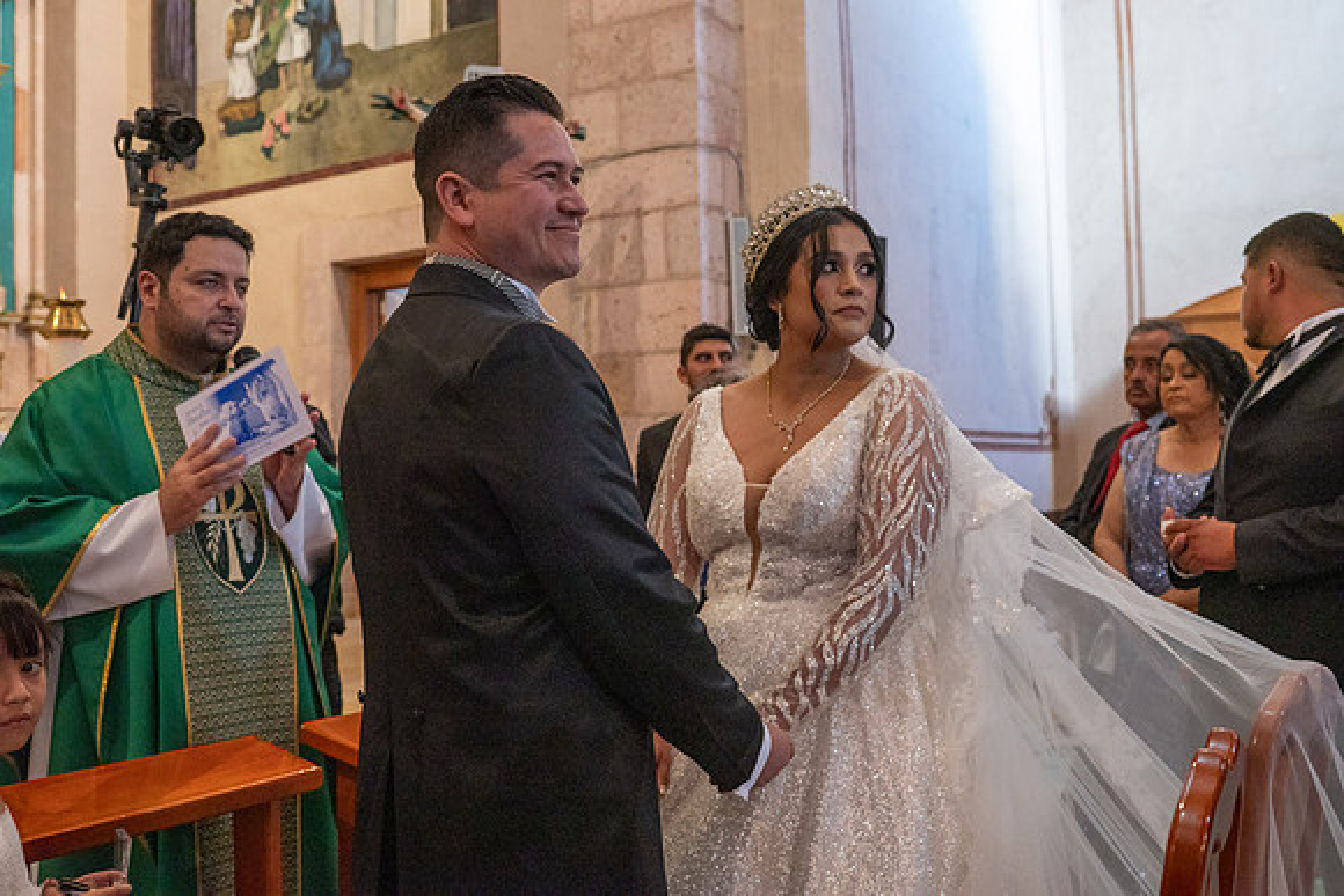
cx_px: 672
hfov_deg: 54.4
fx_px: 1307
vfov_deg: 37.9
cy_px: 448
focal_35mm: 35
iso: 2500
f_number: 5
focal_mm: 35
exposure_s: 1/100
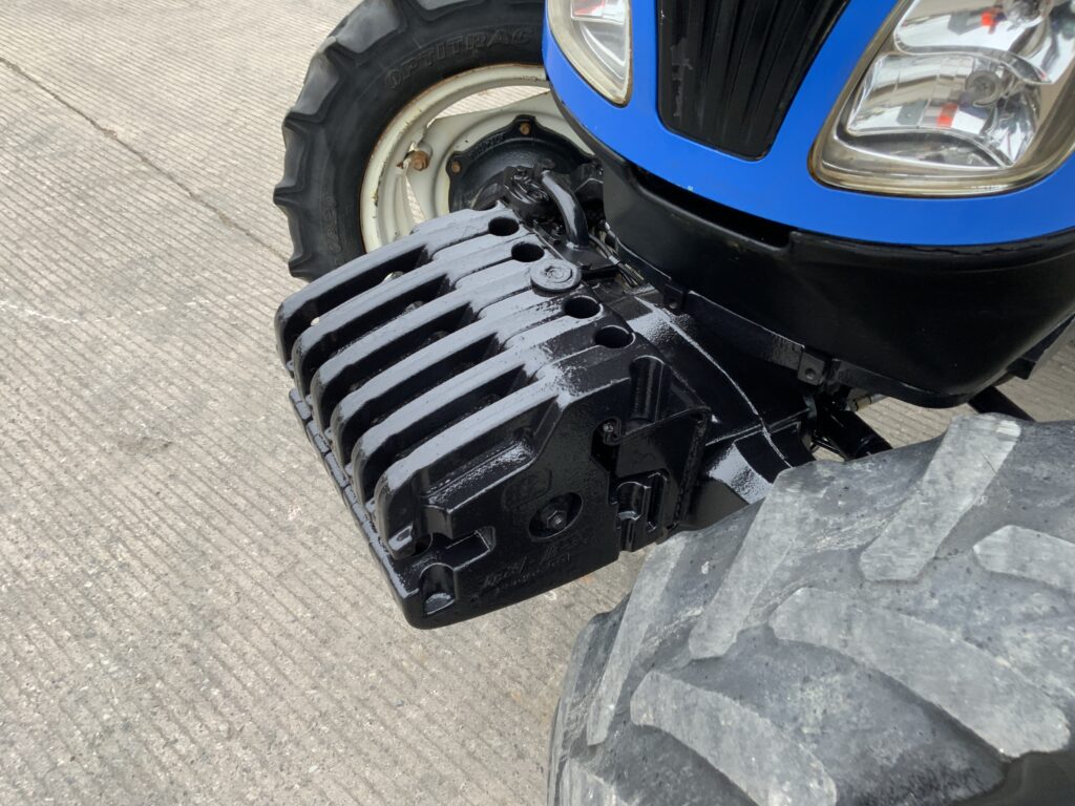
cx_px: 538
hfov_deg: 61.7
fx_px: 901
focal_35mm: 29
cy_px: 403
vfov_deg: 48.2
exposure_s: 1/122
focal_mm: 3
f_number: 1.8
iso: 32
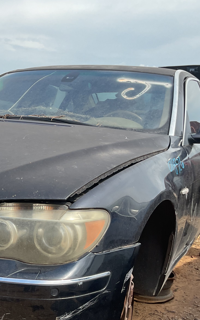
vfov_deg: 37.9
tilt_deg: -13.4
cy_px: 201
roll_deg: -4.3
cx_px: 21
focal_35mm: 53
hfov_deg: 23.8
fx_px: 462
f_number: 1.8
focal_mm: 3
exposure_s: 1/855
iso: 16
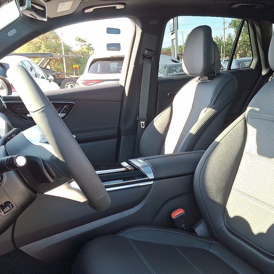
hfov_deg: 45.8
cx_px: 164
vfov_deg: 46.0
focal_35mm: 36
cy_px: 149
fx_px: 322
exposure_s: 1/120
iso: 25
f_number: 1.8
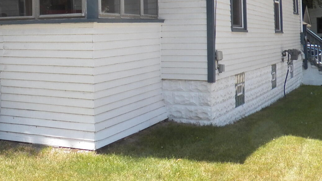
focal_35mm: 60
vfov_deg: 19.5
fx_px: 512
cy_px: 6
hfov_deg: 33.3
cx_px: 40
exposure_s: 1/640
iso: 125
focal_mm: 4.9
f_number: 4
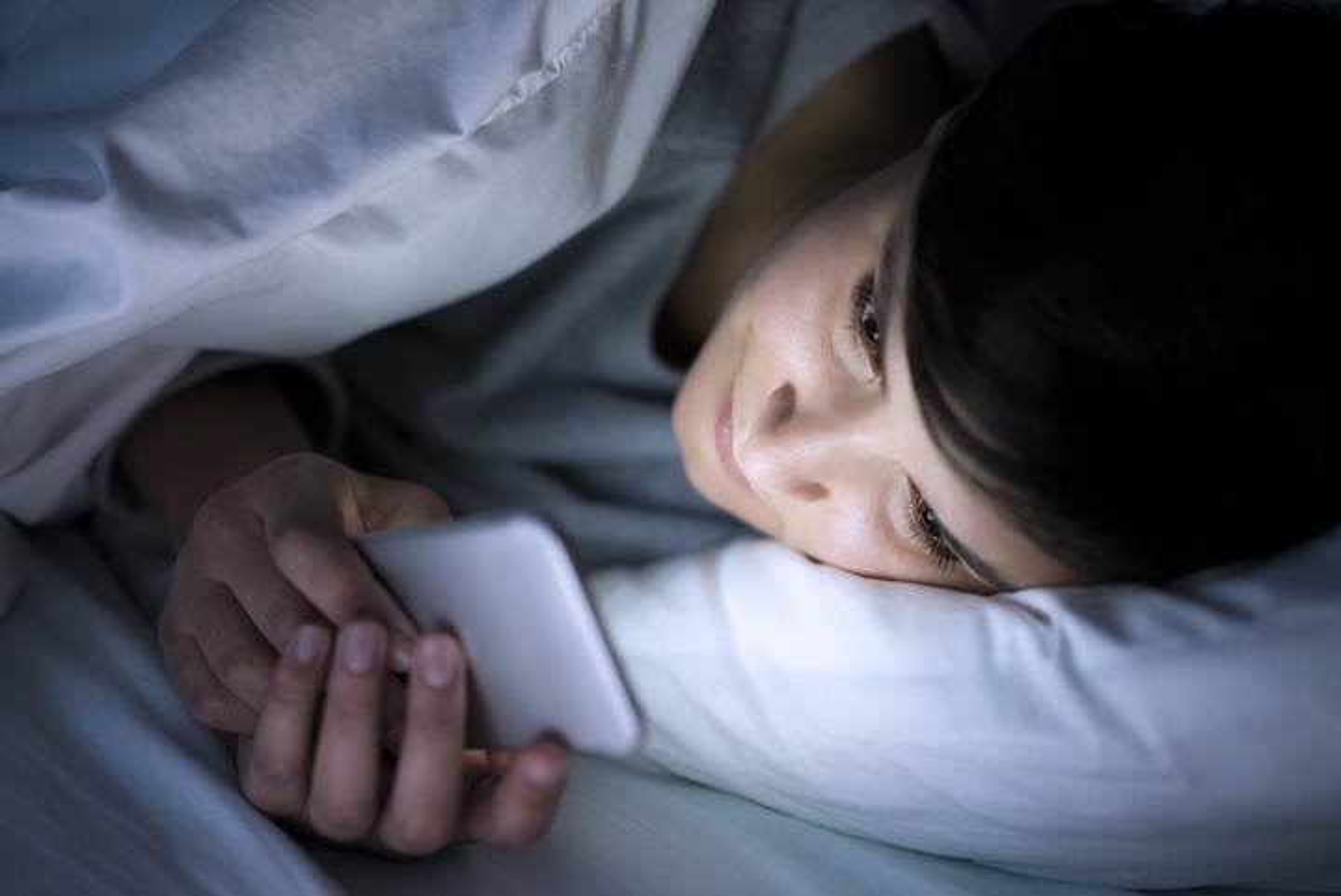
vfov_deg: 24.7
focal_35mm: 55
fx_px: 2050
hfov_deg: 36.2
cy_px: 448
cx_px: 670
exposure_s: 1/100
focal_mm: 55
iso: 320
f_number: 1.8
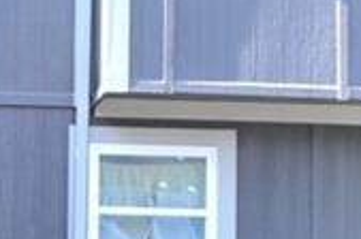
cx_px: -51
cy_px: 241
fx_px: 1641
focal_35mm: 164
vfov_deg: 8.3
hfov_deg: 12.3
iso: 200
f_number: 5.6
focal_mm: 18
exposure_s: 1/125
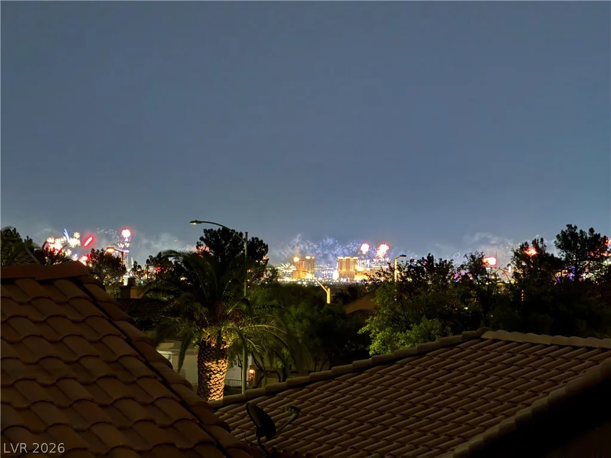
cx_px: 306
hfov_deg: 16.4
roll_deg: -1.3
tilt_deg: +0.0
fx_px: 2118
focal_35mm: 120
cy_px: 229
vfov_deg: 12.3
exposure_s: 1/2
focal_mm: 15.66
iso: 800
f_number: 2.8
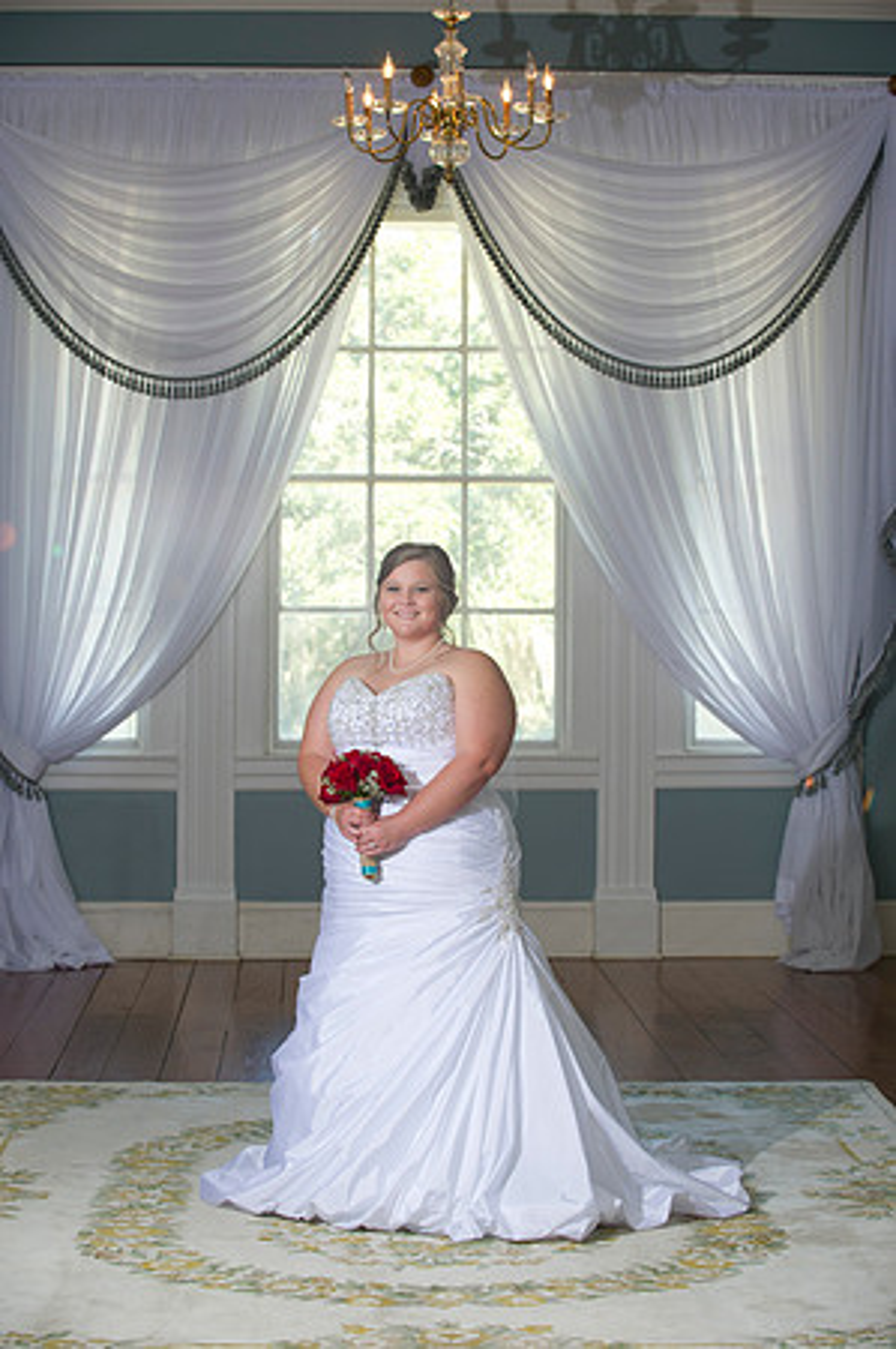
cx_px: 448
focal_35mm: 82
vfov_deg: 24.8
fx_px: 3068
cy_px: 674
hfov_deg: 16.6
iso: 400
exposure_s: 1/80
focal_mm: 82
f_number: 5
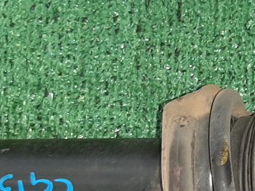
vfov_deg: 12.6
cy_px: 184
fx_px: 854
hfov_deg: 16.2
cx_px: 320
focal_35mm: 116
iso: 178
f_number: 1.7
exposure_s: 1/33
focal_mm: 3.93
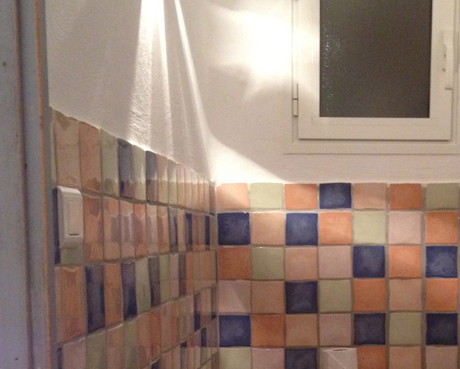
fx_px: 940
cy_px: 329
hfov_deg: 27.2
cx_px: 336
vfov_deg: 21.7
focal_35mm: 69
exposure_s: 1/15
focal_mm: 4.28
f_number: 2.4
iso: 400
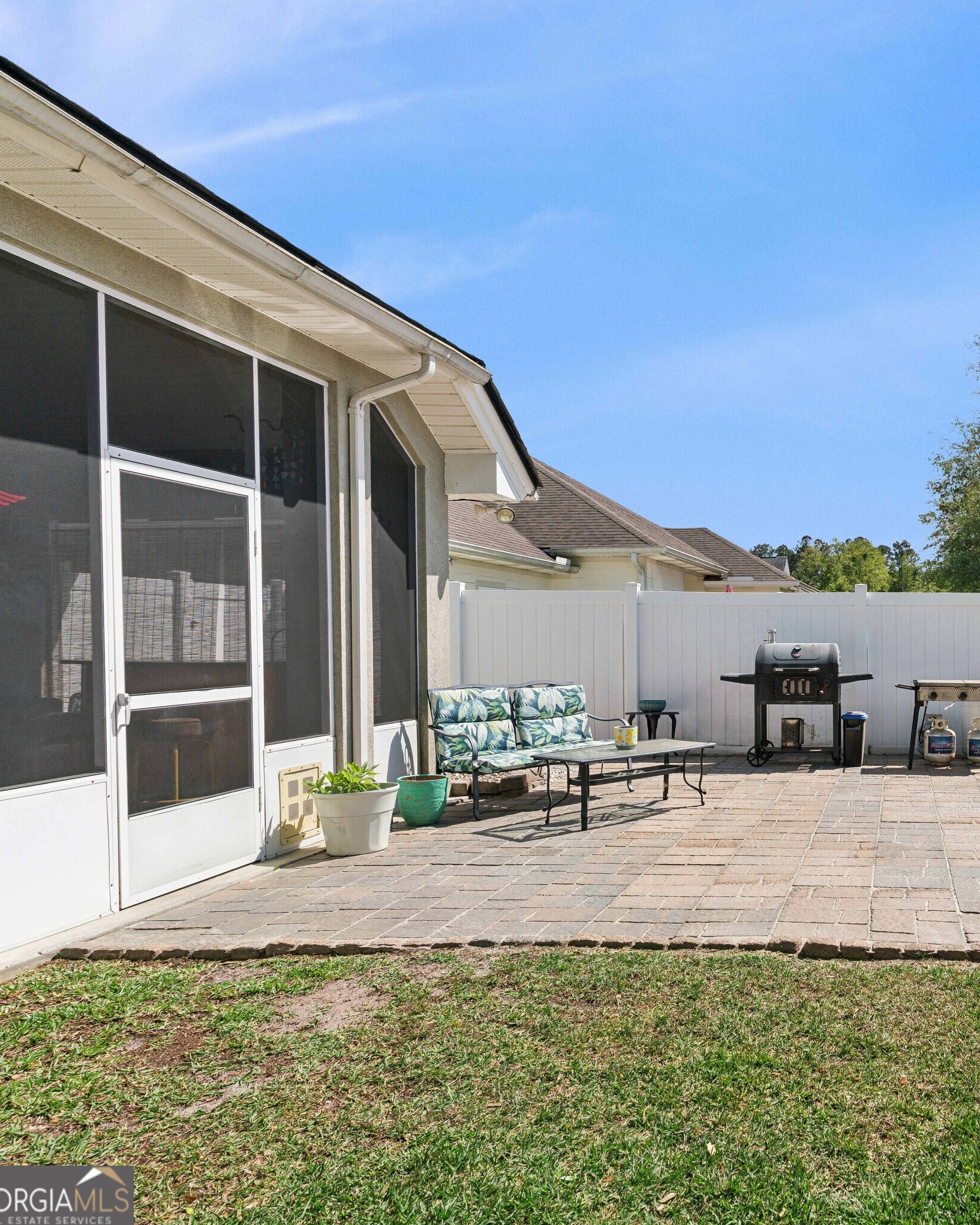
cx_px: 871
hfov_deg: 52.2
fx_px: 870
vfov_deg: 70.3
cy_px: 612
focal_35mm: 24
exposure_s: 1/800
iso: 250
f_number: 8
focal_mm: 17
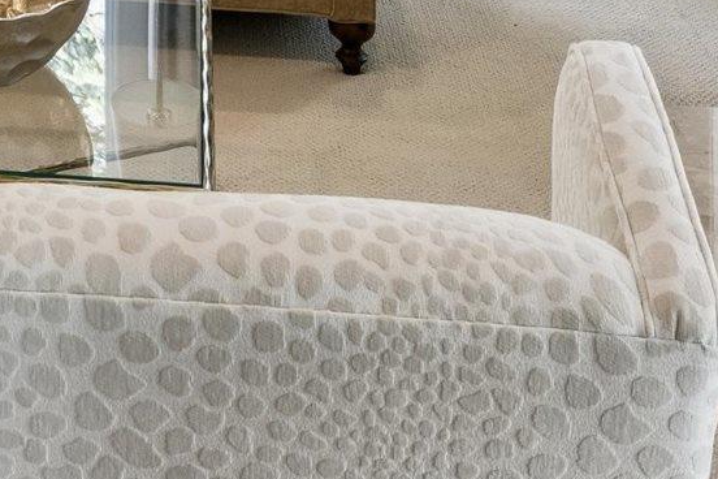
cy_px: -741
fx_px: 1841
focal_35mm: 92
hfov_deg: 21.1
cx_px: -51
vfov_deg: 11.6
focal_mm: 16.6
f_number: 13
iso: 400
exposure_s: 1/8
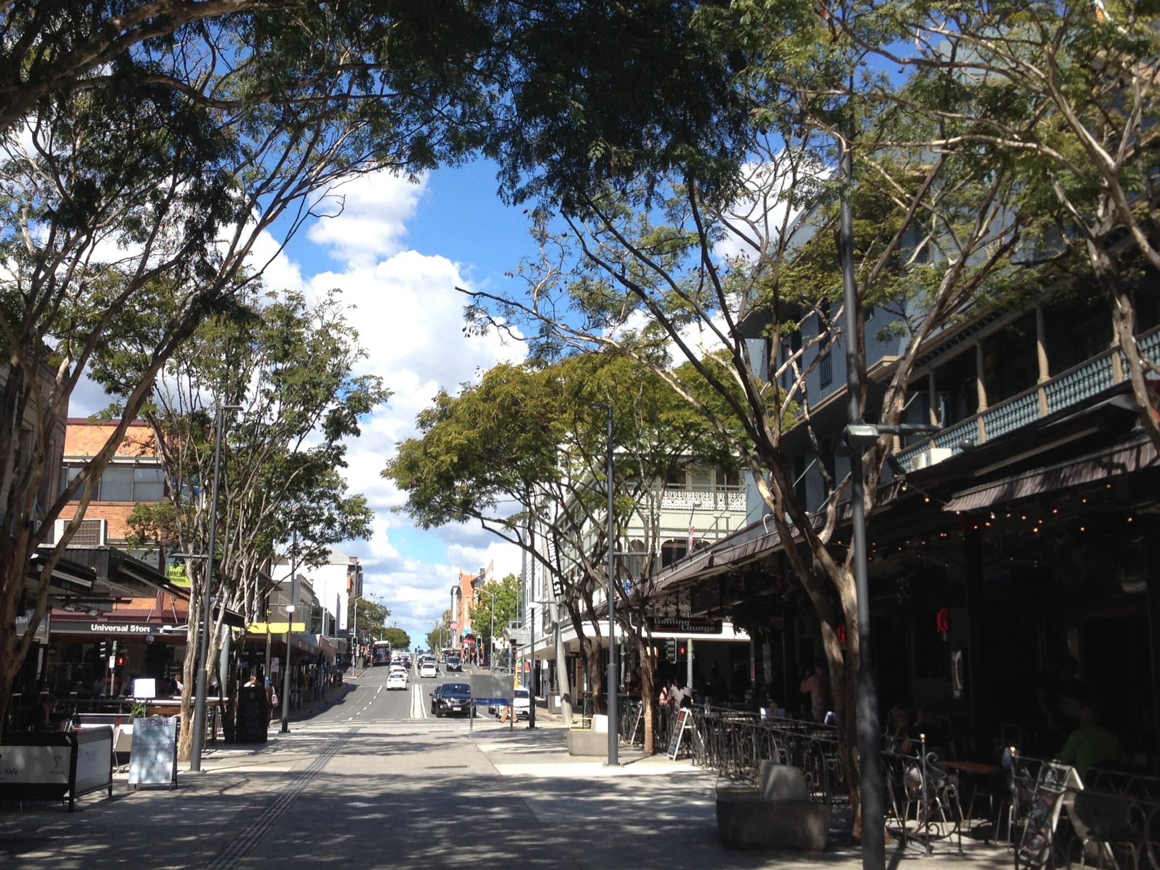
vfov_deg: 30.8
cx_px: 467
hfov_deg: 40.3
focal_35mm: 47
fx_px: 1575
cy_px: 377
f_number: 2.4
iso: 50
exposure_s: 1/1082
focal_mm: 4.28
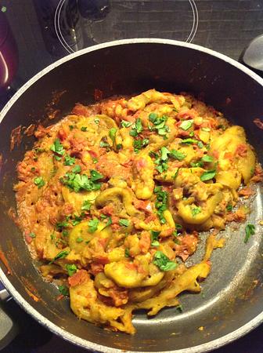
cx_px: 132
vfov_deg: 52.7
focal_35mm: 35
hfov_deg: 40.6
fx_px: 356
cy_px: 176
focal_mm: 4.28
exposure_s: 1/15
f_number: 2.4
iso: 200
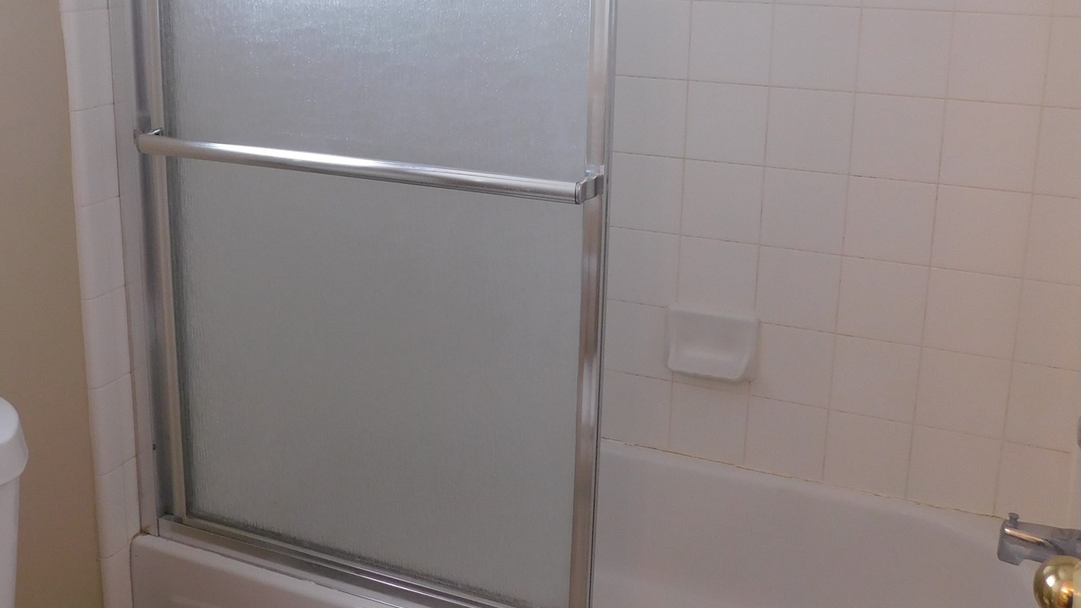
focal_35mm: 38
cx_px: 461
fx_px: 1089
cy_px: 145
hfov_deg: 52.6
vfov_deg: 30.6
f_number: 3
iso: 125
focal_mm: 4
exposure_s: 1/60
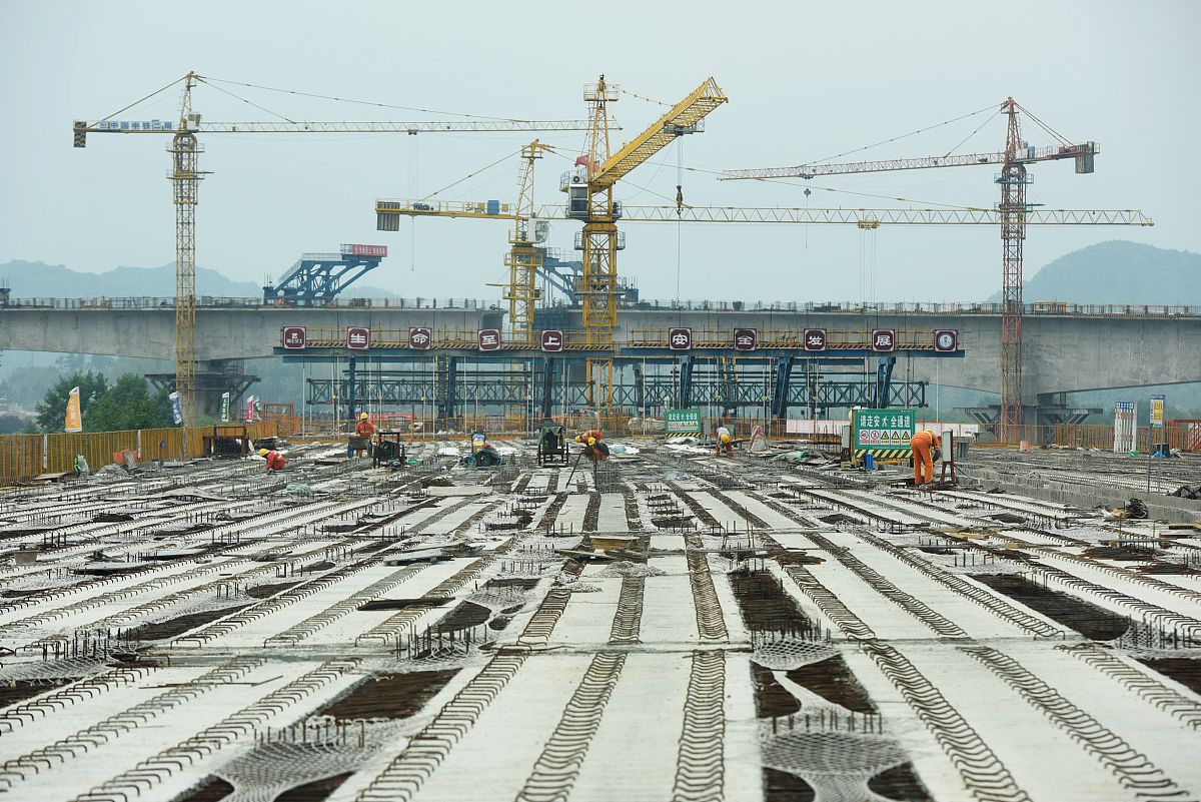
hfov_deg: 16.8
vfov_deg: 11.2
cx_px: 600
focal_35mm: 122
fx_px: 4071
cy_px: 401
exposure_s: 1/250
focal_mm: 122
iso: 80
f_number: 6.3
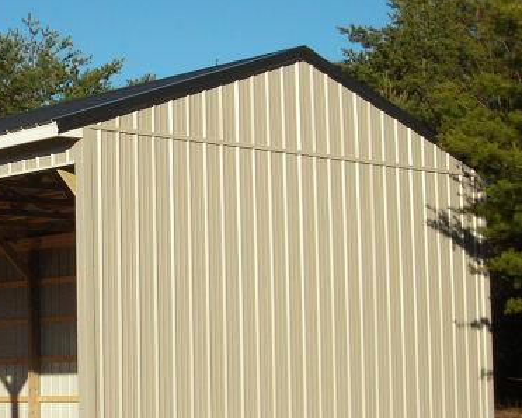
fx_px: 1577
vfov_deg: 15.1
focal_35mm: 102
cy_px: 220
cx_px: -17
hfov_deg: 18.3
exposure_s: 1/309
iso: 70
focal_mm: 6.3
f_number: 6.4
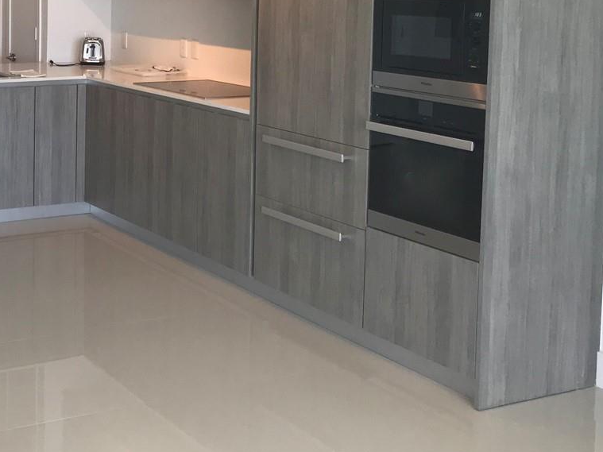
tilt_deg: -4.2
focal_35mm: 59
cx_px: 46
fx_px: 1028
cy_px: 61
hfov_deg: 31.0
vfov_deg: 24.2
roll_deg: -0.5
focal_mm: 3.99
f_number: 1.8
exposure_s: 1/120
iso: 40
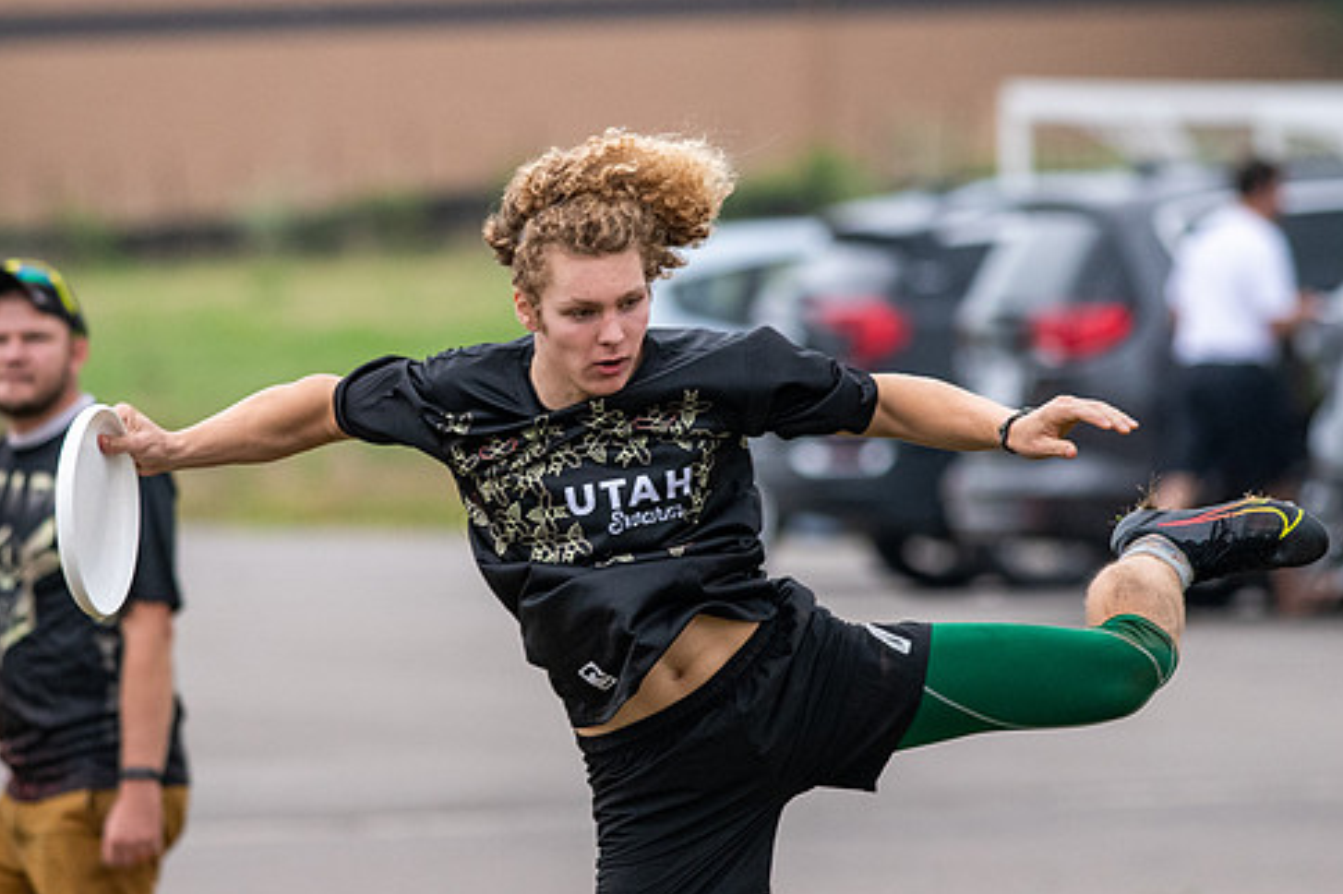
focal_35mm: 655
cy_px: 498
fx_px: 24425
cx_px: 577
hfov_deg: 3.1
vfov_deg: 2.1
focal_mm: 300
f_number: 4.5
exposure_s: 1/2500
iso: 1600
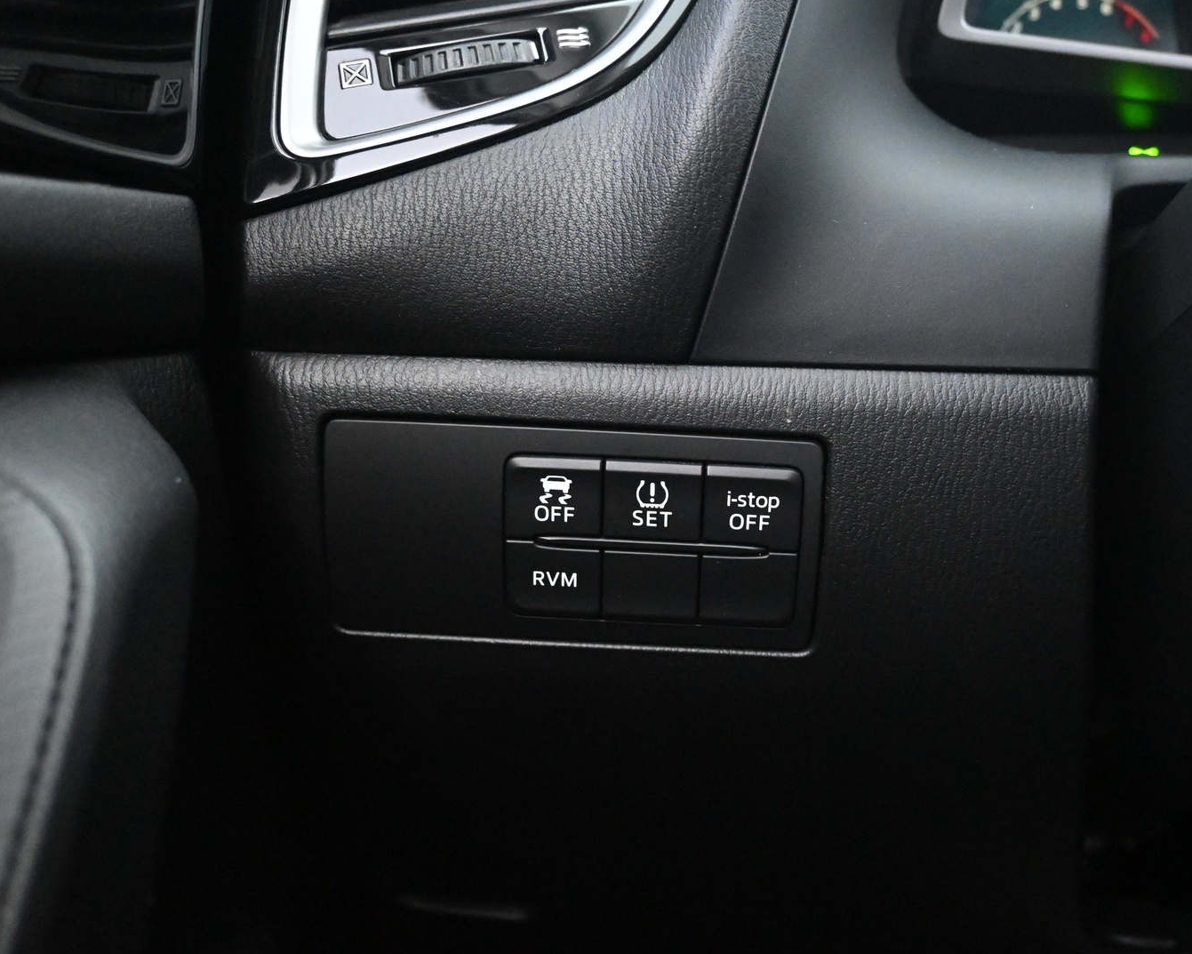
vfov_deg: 42.4
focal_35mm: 35
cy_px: 477
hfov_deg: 51.4
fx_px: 1230
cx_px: 708
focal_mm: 20.5
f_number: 3.8
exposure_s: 1/30
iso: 10000
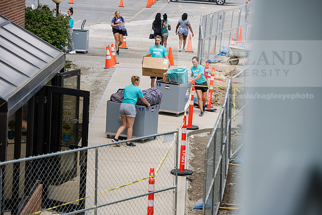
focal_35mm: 125
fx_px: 1118
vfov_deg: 11.0
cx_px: 161
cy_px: 108
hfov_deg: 16.4
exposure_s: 1/400
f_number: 4
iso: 100
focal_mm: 125
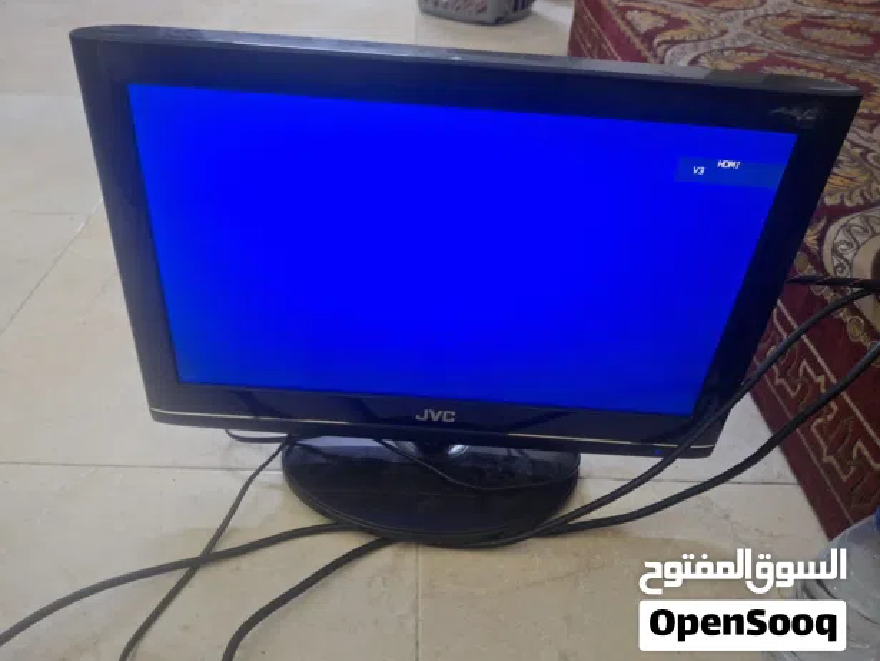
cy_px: 342
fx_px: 661
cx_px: 424
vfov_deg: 53.1
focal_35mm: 26
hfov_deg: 67.2
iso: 250
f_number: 1.8
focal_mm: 4.69
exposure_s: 1/33
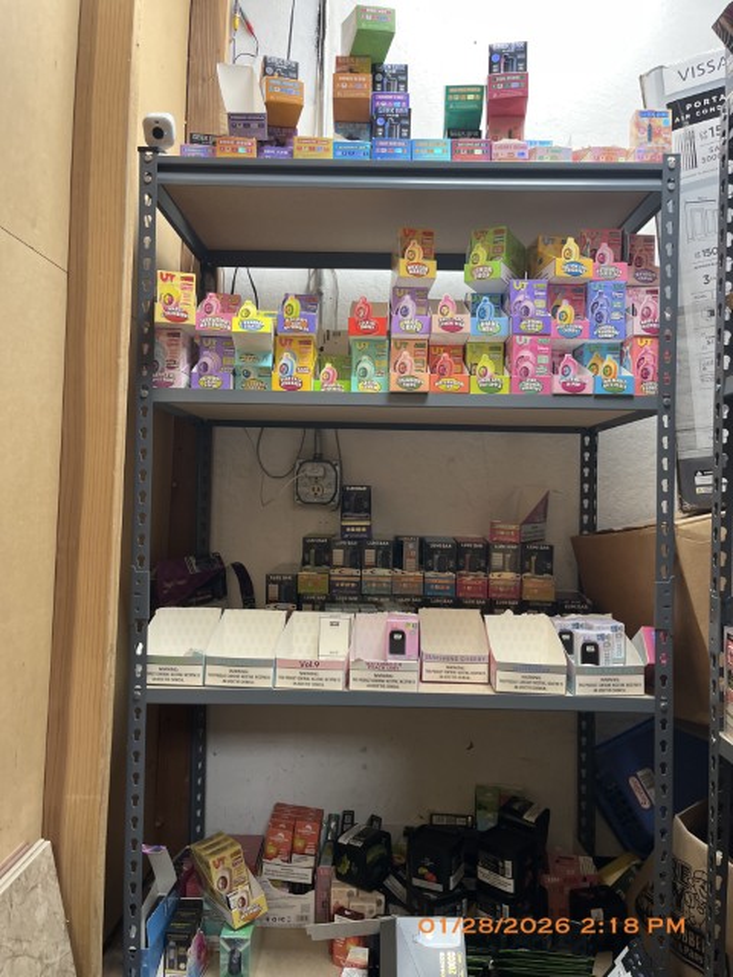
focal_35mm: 26
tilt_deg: +0.9
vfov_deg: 67.3
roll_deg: -2.4
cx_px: 366
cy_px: 488
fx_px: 734
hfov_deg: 53.1
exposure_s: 1/60
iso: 200
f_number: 1.6
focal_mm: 5.1
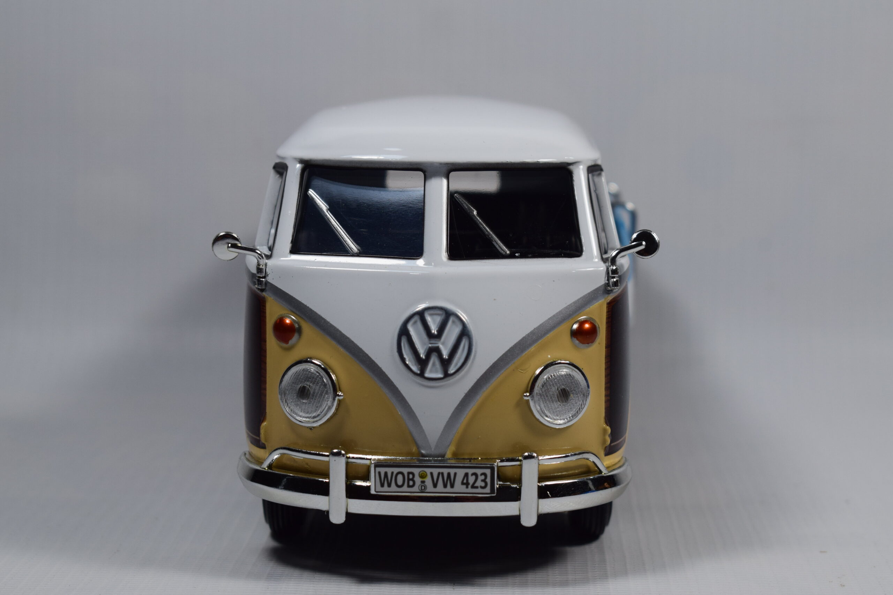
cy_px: 298
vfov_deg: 16.6
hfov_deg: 24.6
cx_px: 446
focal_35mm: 82
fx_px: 2046
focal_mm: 55
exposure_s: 1/125
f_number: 9
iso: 400
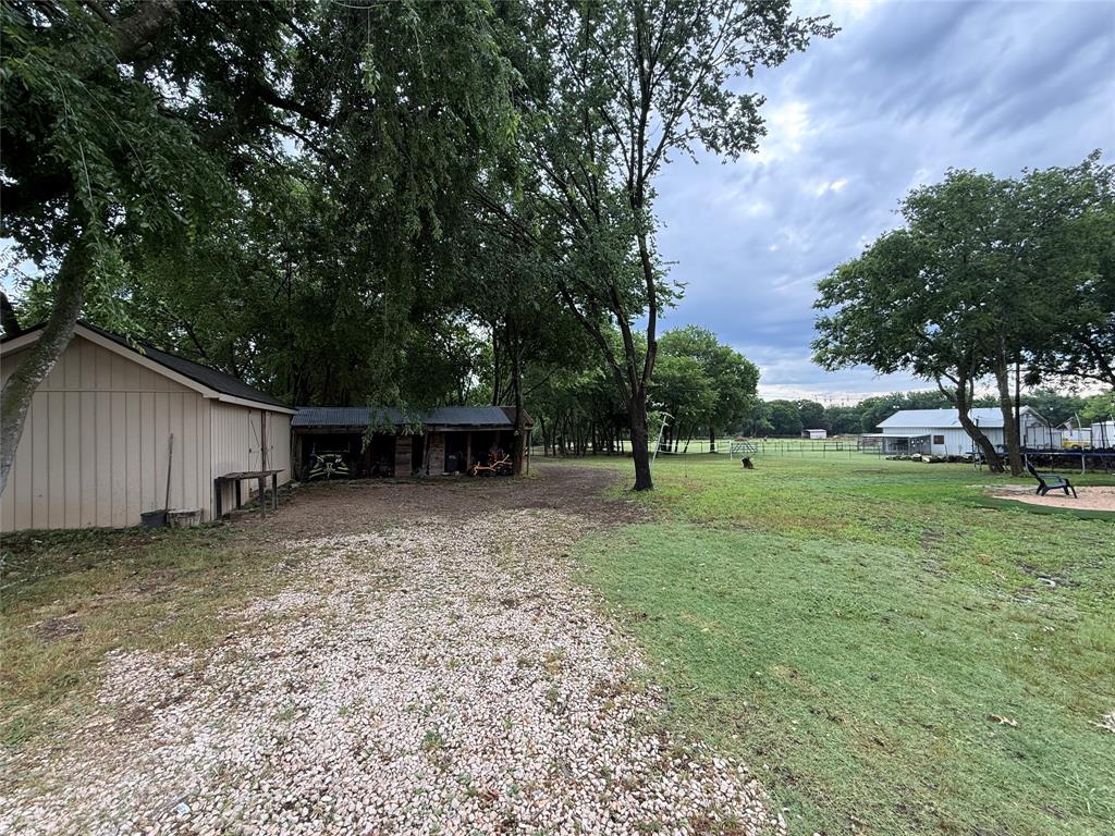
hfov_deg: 102.1
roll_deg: +1.1
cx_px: 558
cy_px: 418
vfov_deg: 85.7
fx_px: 451
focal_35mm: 14
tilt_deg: +1.3
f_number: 2.2
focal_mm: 2.22
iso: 64
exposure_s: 1/187
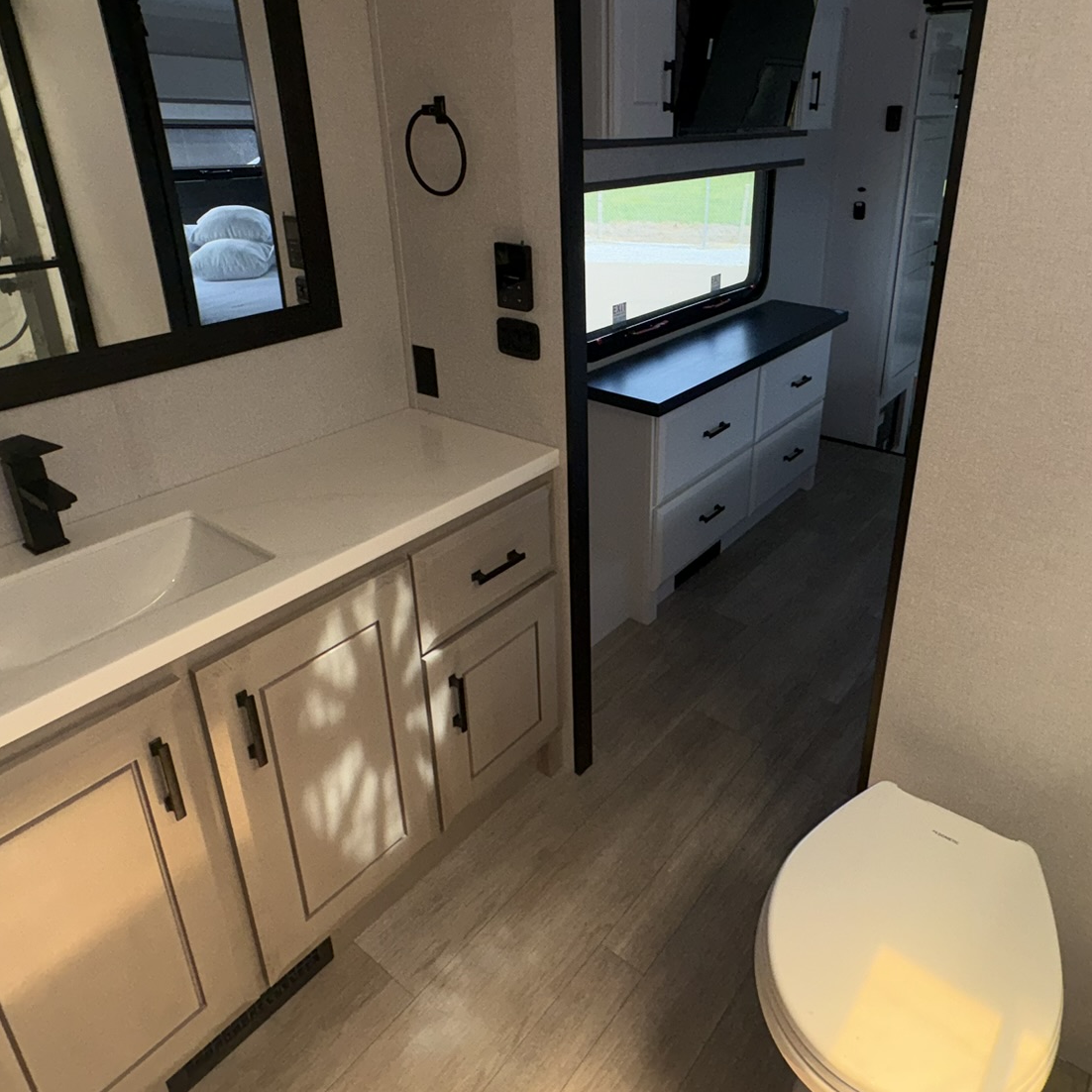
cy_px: 442
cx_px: 617
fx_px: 821
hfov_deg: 67.0
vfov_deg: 66.7
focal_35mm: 23
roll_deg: -0.3
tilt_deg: -22.3
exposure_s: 1/122
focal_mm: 2.22
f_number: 2.2
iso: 50
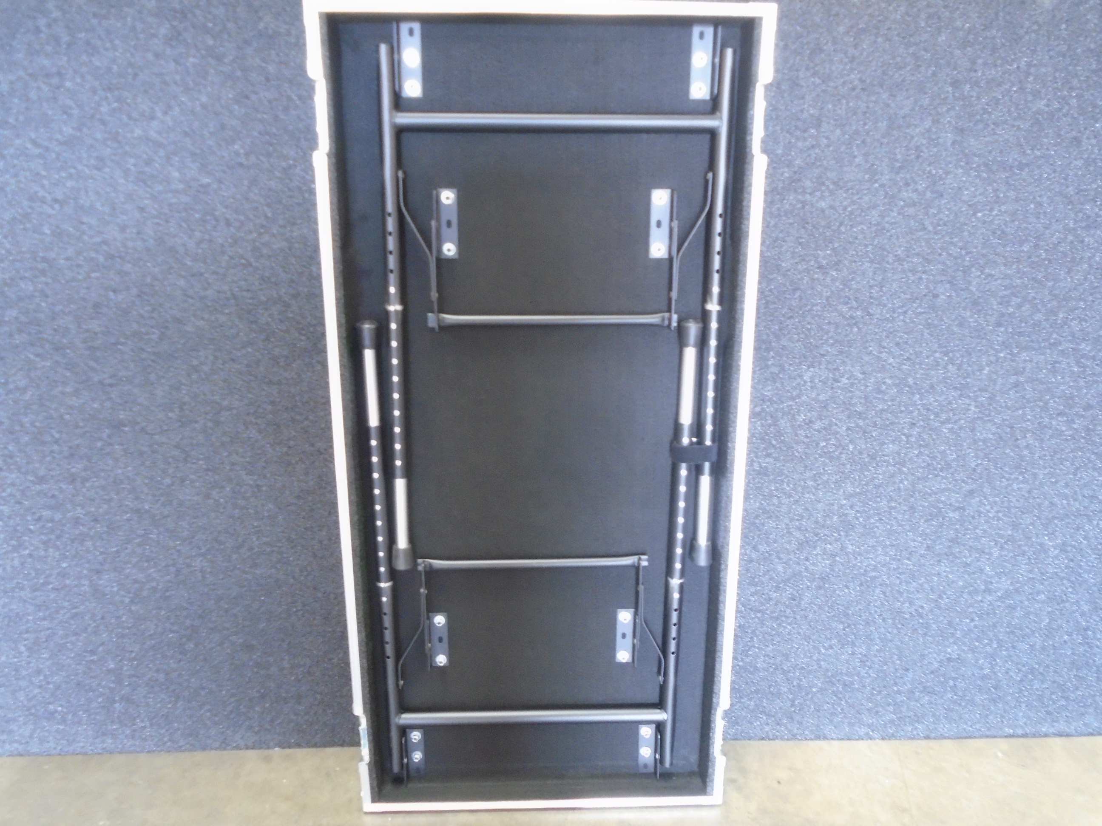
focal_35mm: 26
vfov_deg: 53.1
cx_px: 551
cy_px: 413
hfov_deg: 67.3
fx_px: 828
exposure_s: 1/6
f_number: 3.2
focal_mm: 4.6
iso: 400
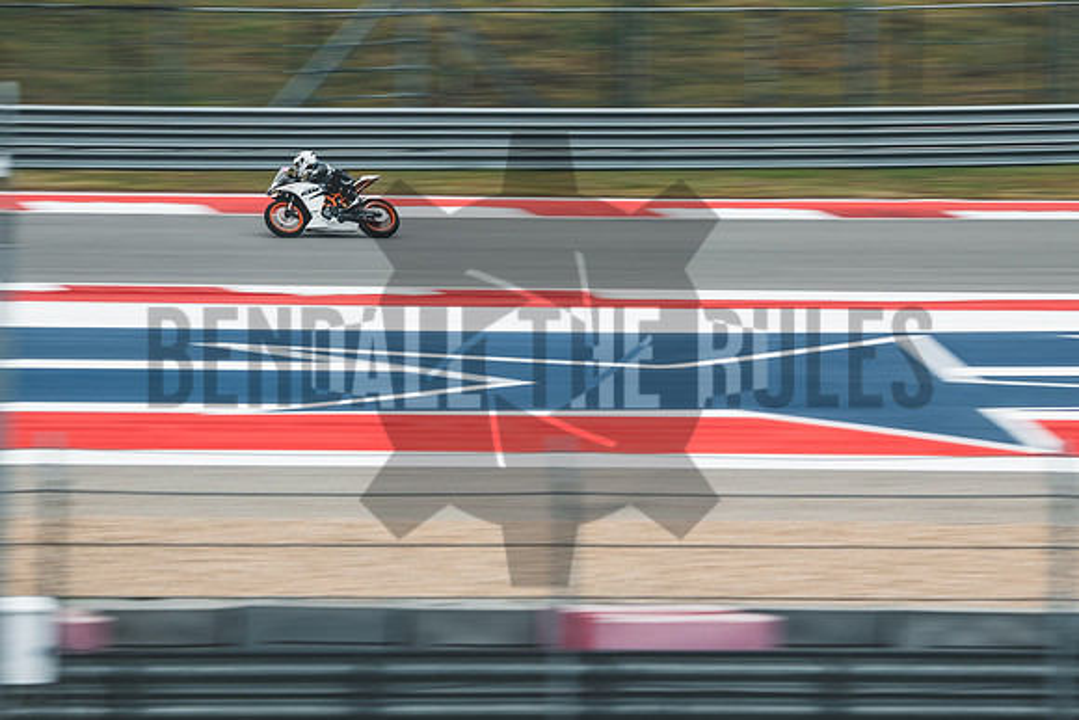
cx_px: 618
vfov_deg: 4.0
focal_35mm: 346
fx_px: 10384
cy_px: 405
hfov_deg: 5.9
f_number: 4
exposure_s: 1/60
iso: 160
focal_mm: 200
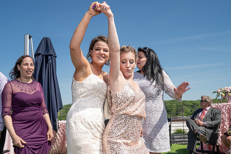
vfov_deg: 34.9
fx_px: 245
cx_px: 109
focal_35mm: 38
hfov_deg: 50.5
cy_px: 81
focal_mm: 35
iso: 50
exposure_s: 1/250
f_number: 7.1
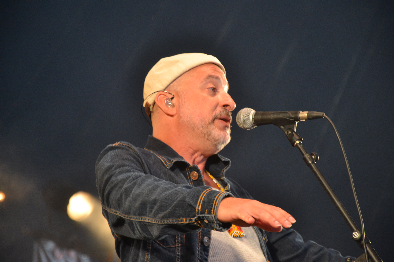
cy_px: 131
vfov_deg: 8.7
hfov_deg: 13.0
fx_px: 1724
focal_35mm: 158
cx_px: 197
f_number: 5.6
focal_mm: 105
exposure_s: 1/60
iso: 1000
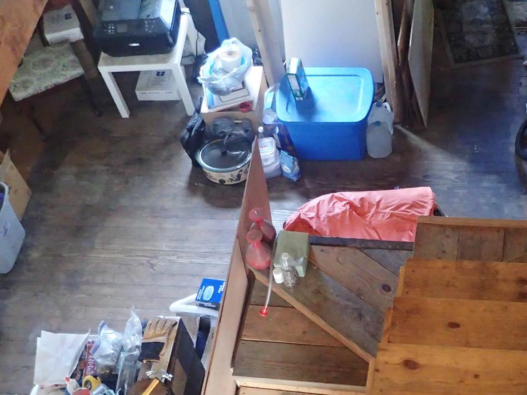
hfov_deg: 35.0
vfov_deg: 26.1
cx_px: 373
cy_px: 358
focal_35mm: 54
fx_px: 822
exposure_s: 1/30
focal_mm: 4.5
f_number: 2
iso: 500
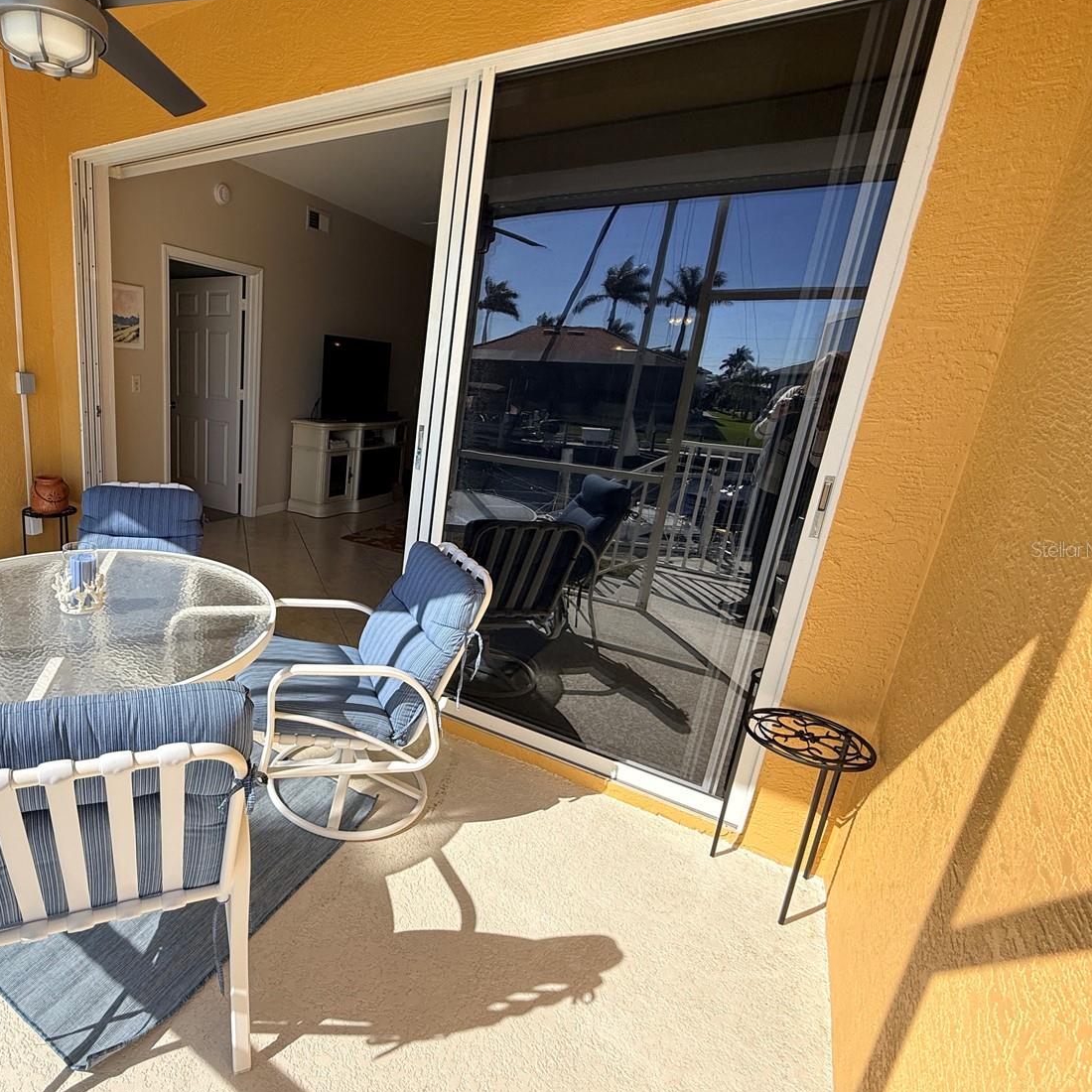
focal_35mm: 18
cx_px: 331
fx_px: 642
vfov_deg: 80.7
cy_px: 549
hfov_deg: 77.1
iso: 64
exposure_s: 1/709
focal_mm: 2.22
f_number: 2.2
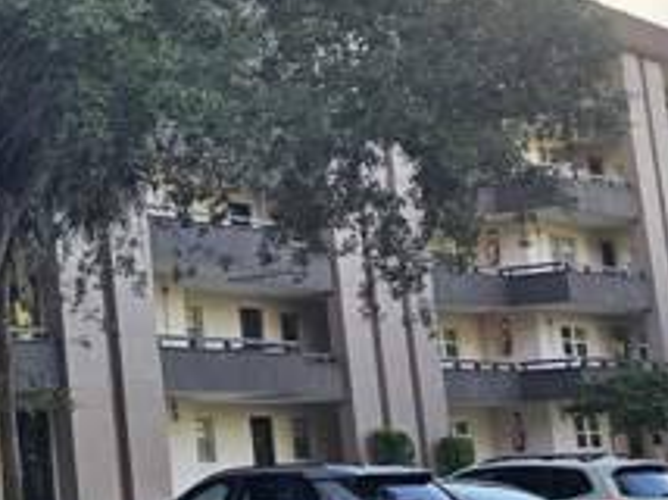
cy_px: 175
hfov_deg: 20.2
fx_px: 1658
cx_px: -272
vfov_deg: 17.1
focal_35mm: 86
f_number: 1.7
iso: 16
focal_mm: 6.3
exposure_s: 1/120
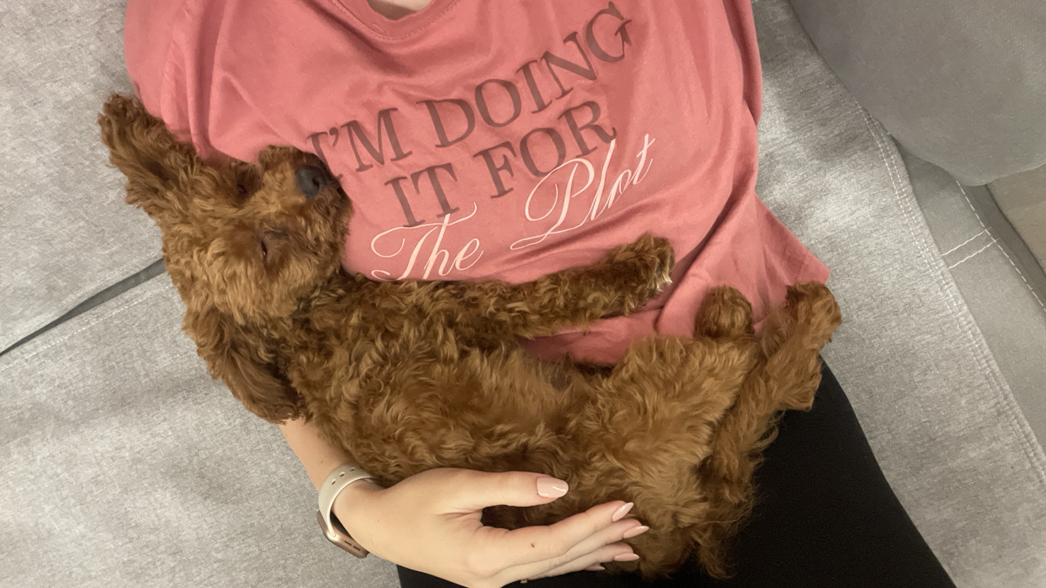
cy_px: 354
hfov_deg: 71.9
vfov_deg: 44.1
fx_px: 721
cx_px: 537
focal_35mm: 26
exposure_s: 1/25
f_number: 2.2
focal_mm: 2.71
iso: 640
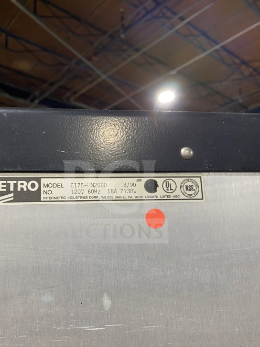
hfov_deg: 44.0
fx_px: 320
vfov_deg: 56.5
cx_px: 109
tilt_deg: +9.4
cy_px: 202
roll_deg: +1.6
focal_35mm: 32
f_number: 1.8
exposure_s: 1/60
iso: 200
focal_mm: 4.25
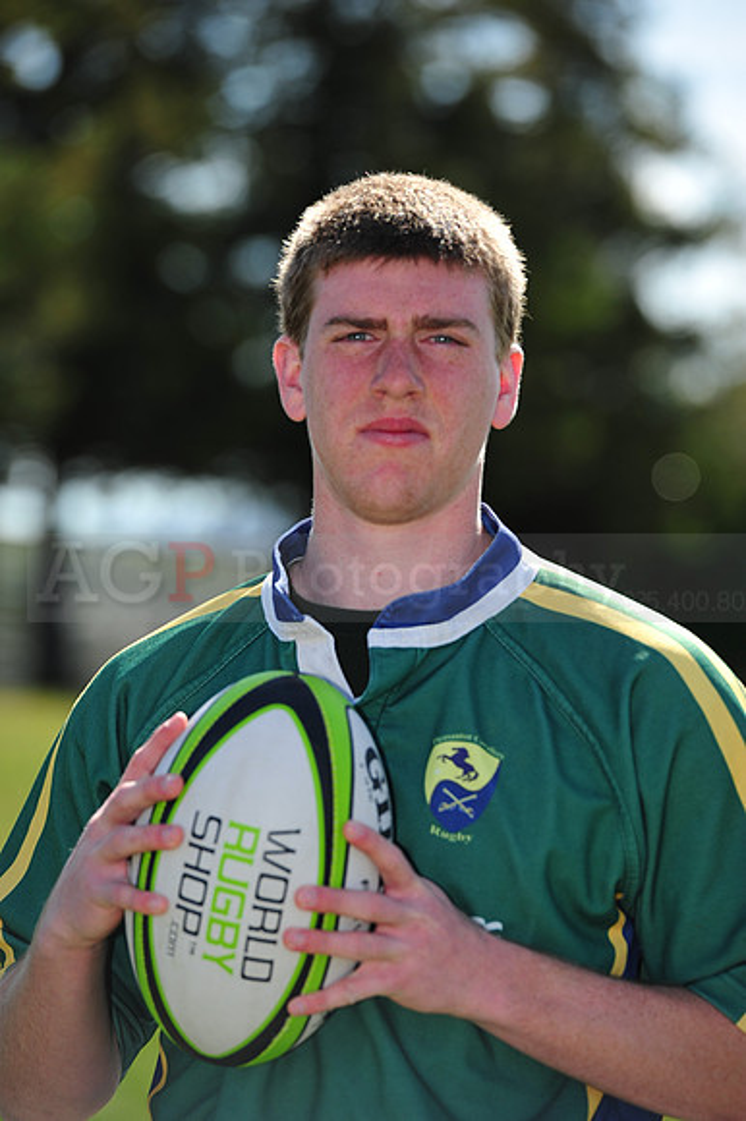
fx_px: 6224
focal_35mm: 200
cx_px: 373
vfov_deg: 10.3
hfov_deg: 6.9
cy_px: 560
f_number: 4.5
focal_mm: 200
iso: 200
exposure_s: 1/800
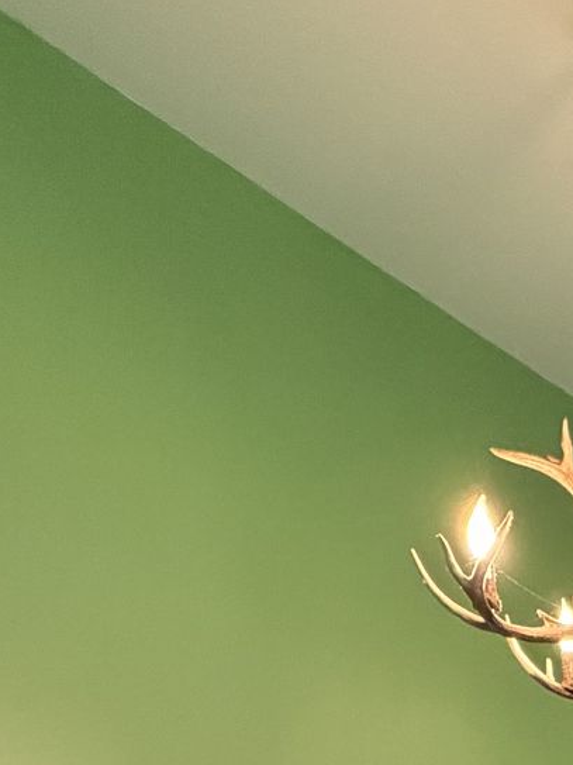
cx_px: 933
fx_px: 1214
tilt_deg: -10.1
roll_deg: -3.1
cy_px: 1377
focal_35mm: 55
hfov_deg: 21.0
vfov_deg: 21.8
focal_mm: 2.22
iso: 500
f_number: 2.2
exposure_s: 1/60
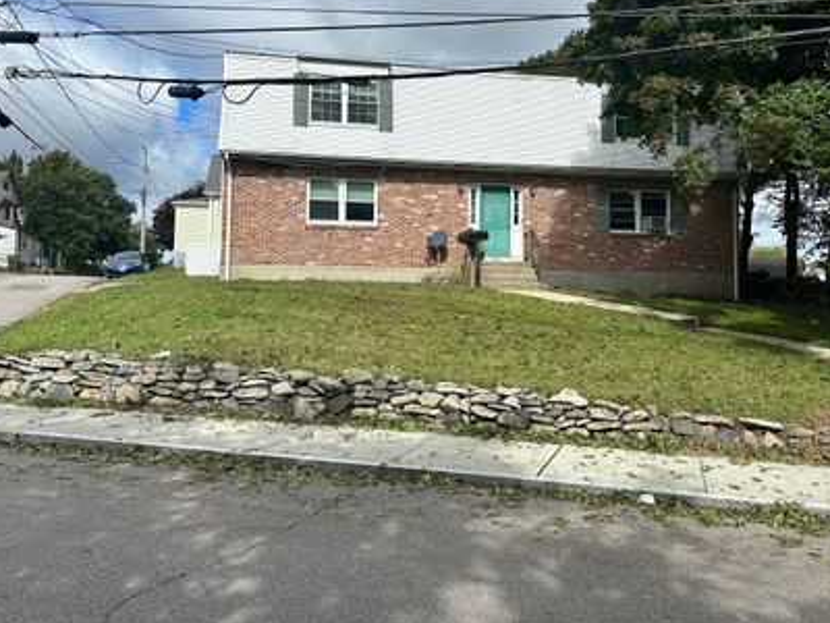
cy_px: 256
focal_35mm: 30
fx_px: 719
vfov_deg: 46.6
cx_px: 475
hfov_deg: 59.7
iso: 80
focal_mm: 6.86
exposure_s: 1/5000
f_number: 1.78
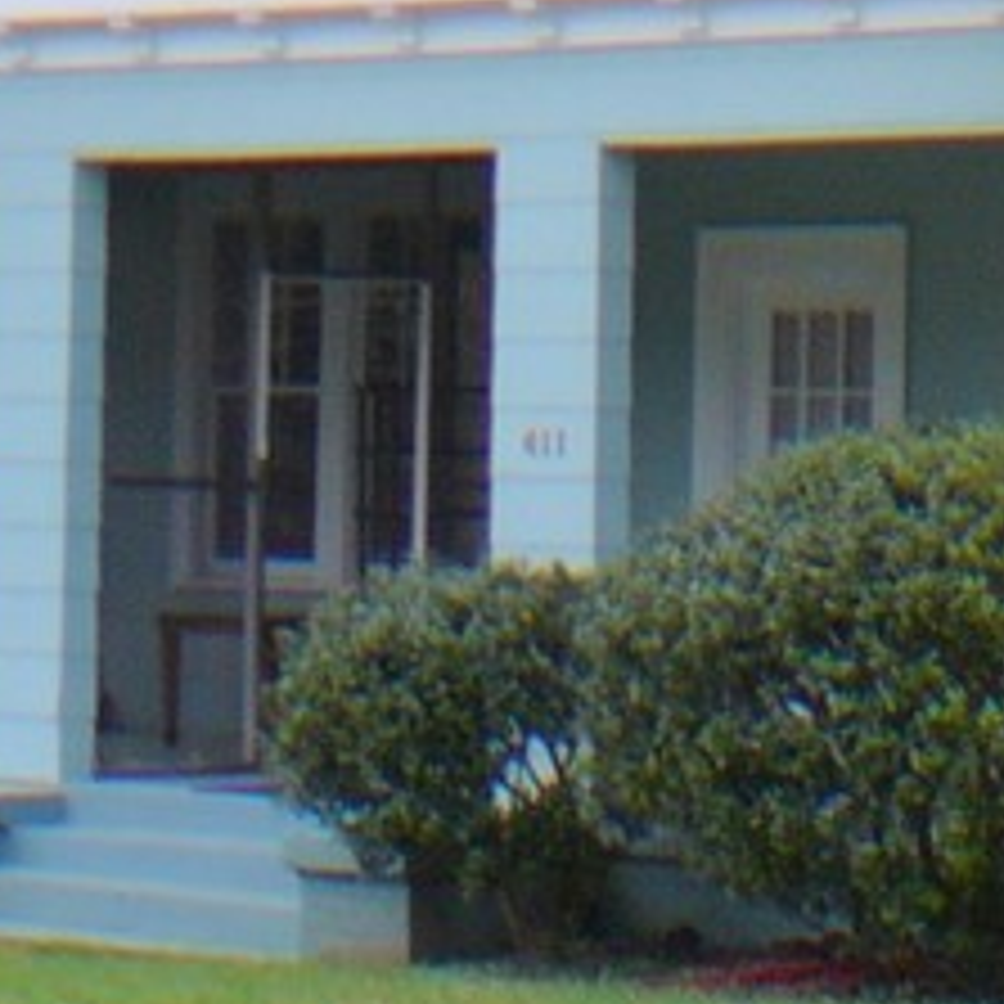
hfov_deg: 9.4
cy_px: 495
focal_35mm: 183
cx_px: 1328
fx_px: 6005
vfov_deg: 9.6
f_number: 3.2
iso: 80
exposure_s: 1/400
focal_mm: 6.7
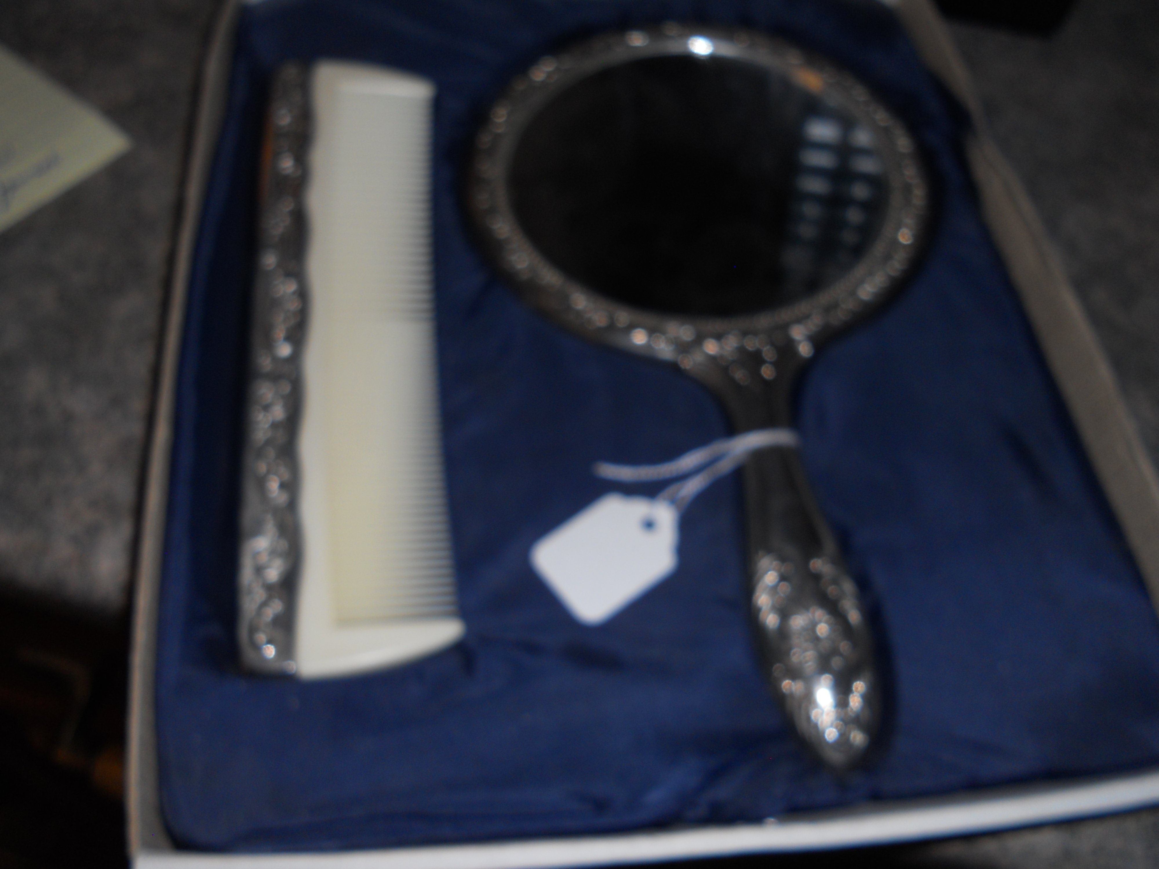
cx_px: 580
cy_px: 434
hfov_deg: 56.8
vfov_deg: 44.2
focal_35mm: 32
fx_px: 1071
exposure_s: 1/25
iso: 80
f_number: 8.8
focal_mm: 5.8
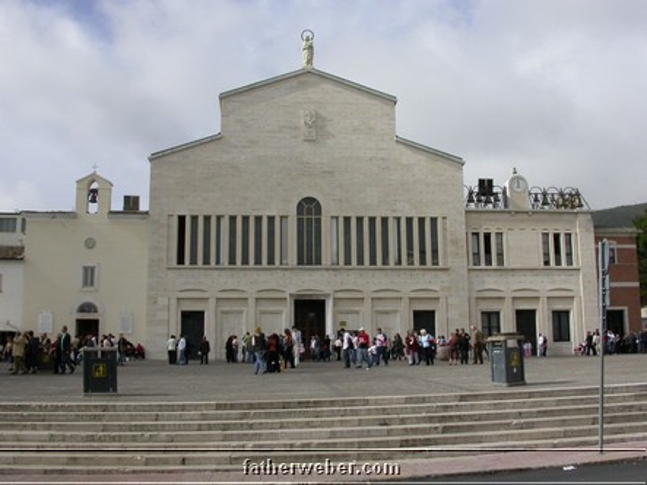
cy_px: 242
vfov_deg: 37.7
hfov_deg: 49.0
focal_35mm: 38
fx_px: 710
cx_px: 324
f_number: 7.5
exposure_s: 1/462
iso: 100
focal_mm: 7.85
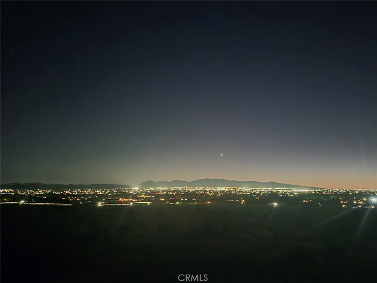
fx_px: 250
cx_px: 188
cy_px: 142
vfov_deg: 58.9
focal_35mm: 23
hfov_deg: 73.9
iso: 3200
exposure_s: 1/5.35
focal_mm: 5.4
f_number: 1.8
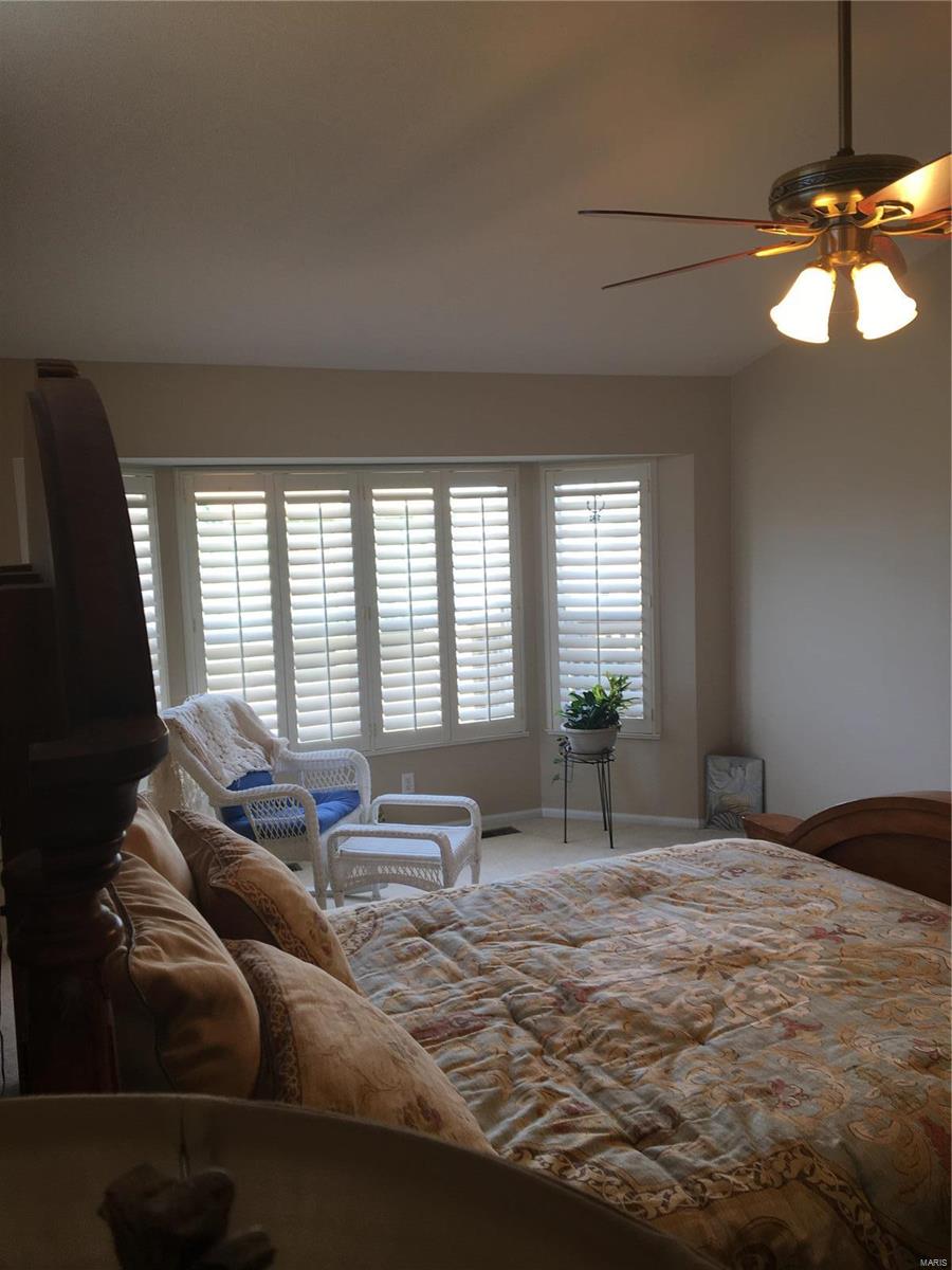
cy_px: 635
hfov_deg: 48.2
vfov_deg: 61.7
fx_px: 1063
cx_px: 476
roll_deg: +0.7
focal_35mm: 29
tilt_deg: -5.7
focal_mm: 4.15
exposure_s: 1/40
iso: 25
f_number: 2.2
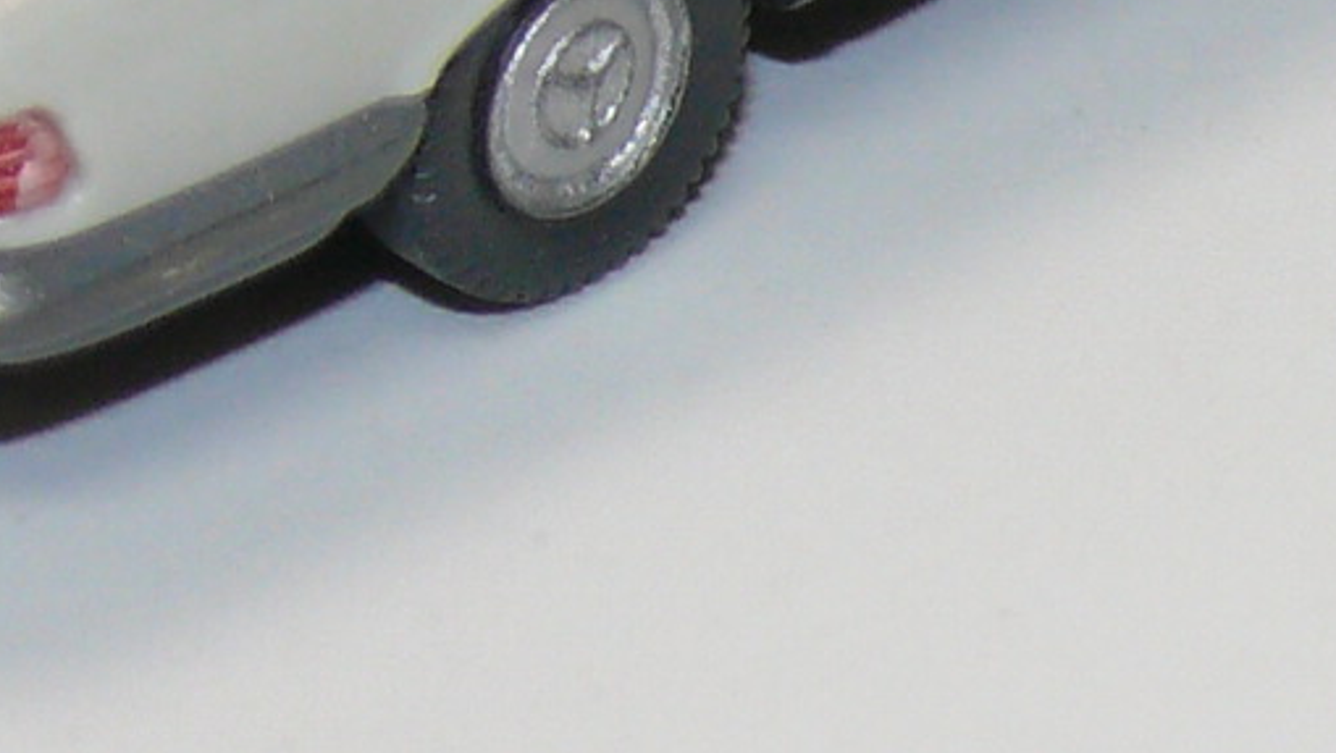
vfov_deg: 2.6
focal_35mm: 462
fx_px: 16376
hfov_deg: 4.7
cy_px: -693
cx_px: 950
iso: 100
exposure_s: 1/30
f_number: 4
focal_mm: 16.1
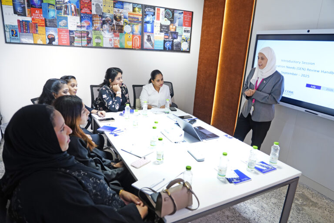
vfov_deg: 53.1
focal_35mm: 24
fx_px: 223
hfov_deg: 73.7
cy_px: 112
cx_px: 167
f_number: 4
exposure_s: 1/100
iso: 1250
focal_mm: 24
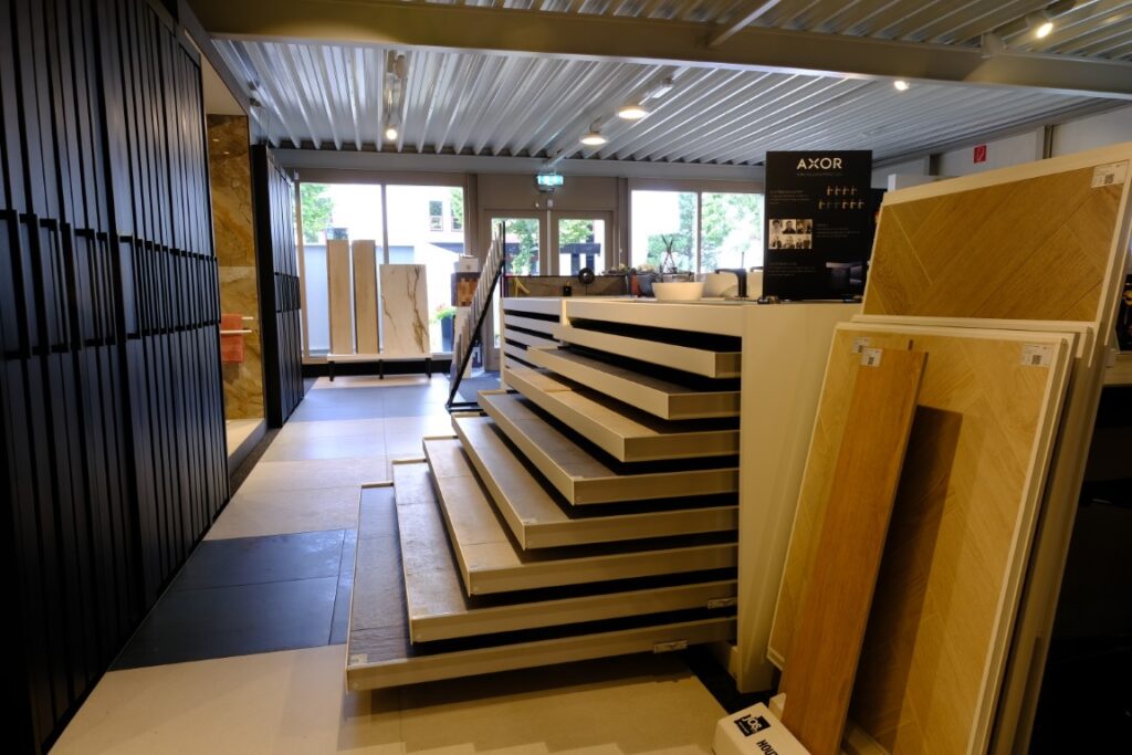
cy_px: 378
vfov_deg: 53.1
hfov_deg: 73.7
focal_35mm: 24
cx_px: 566
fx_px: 755
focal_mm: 16
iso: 200
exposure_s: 1/2.6
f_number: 11
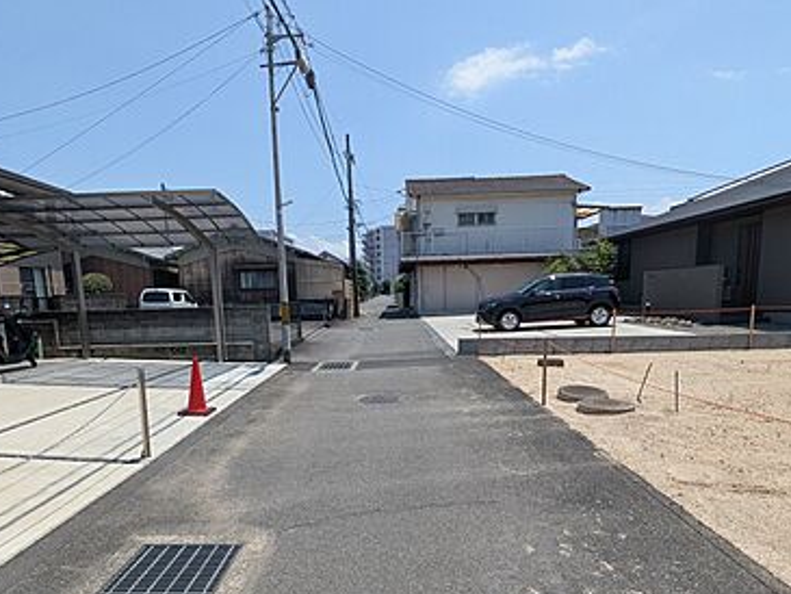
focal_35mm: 23
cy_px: 379
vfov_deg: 58.0
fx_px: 526
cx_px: 375
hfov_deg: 73.9
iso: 50
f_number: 2.2
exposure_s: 1/1718
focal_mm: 1.83
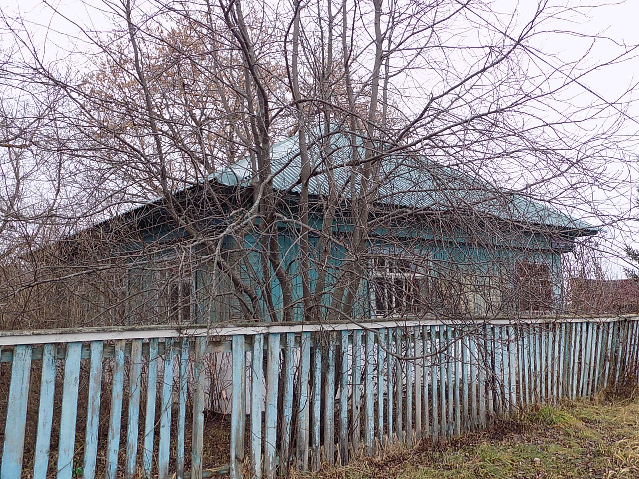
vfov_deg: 46.8
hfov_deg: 60.0
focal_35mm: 30
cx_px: 320
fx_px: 554
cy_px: 240
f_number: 3.3
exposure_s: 1/30
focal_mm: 5.3
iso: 160
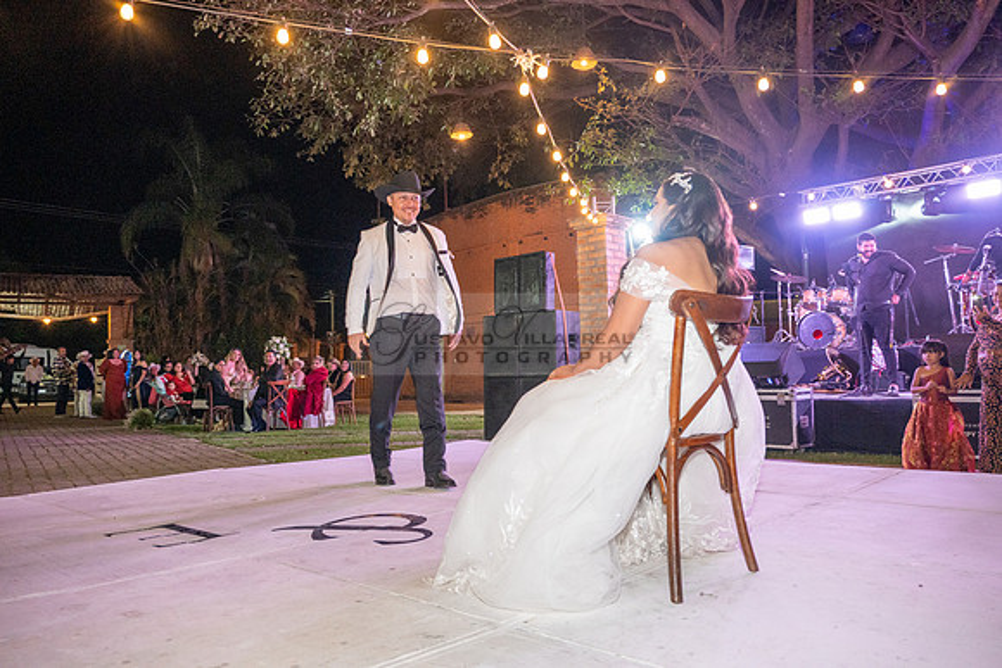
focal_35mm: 28
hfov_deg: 65.5
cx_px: 501
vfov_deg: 46.4
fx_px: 779
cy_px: 334
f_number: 5
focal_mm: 28
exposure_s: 1/80
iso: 2500
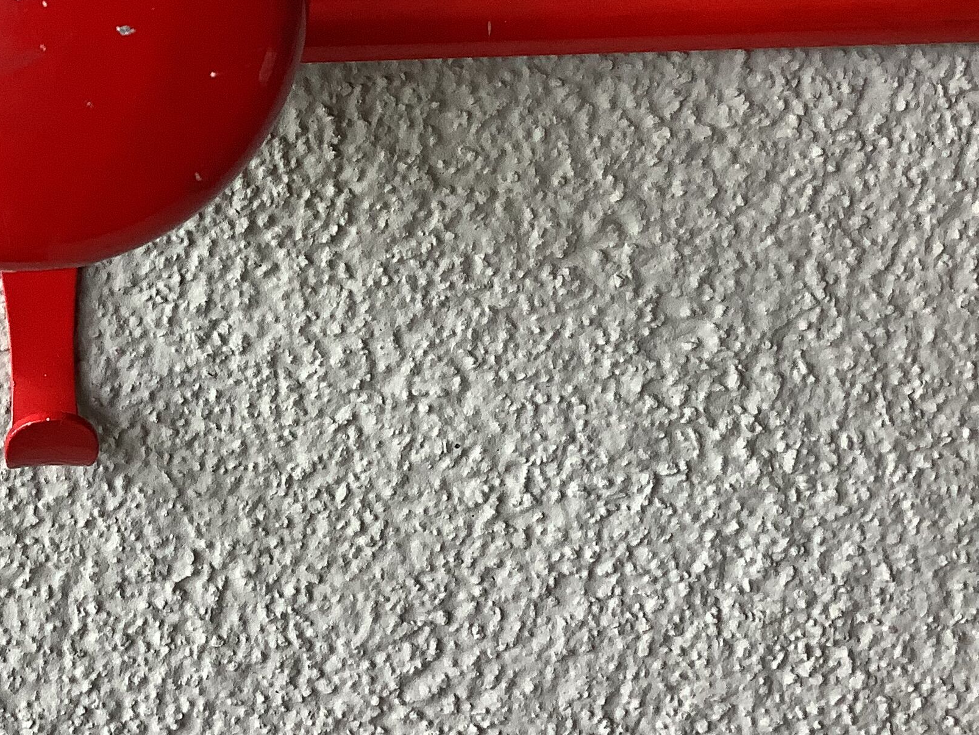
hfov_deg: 29.6
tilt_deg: -9.1
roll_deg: +2.1
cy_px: 118
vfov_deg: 22.9
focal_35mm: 63
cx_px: 121
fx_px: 1782
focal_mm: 3.3
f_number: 2.4
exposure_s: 1/120
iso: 80
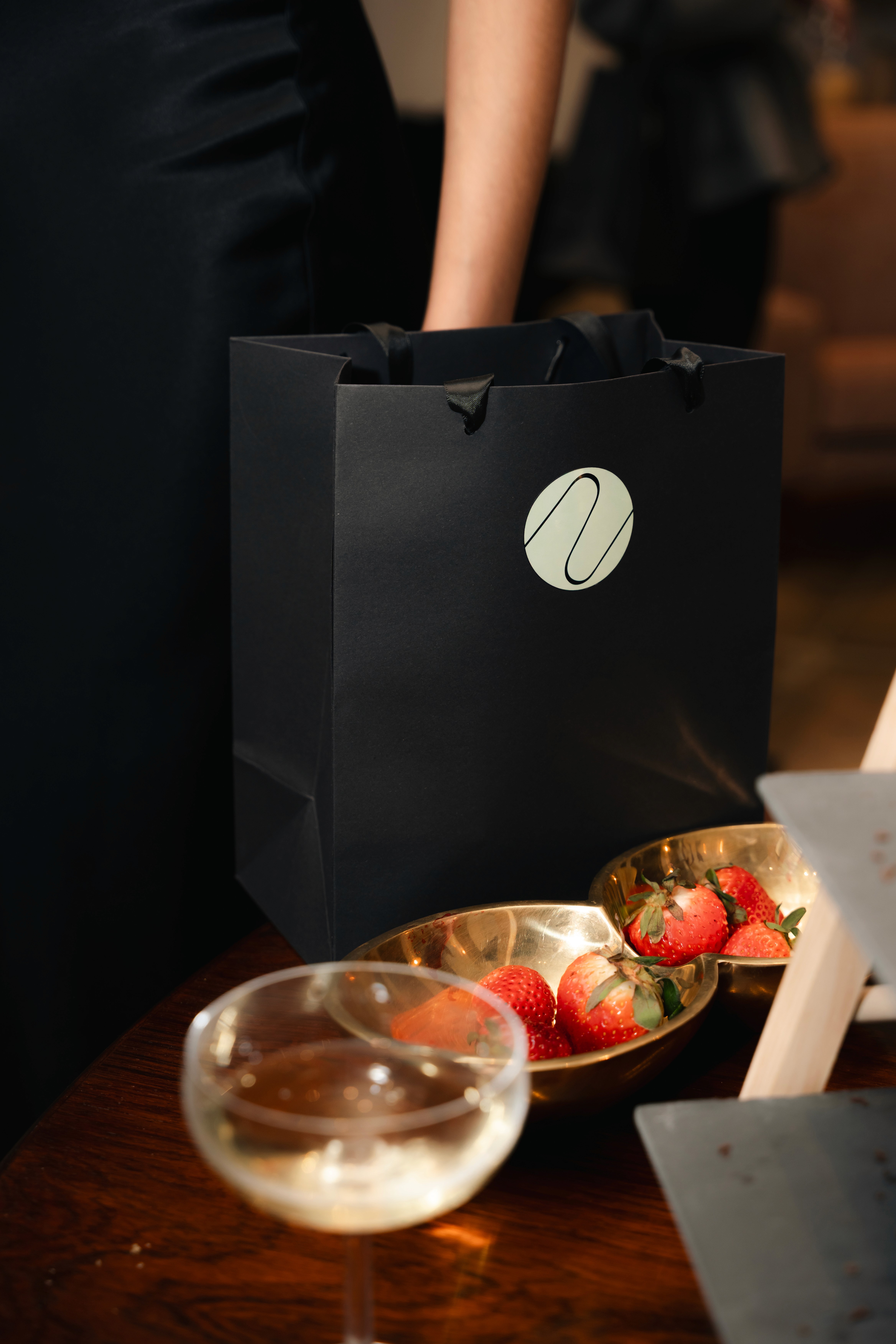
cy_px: 672
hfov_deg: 24.1
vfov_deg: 35.5
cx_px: 448
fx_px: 2102
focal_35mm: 56
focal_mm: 56.3
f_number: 4
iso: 250
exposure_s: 1/200
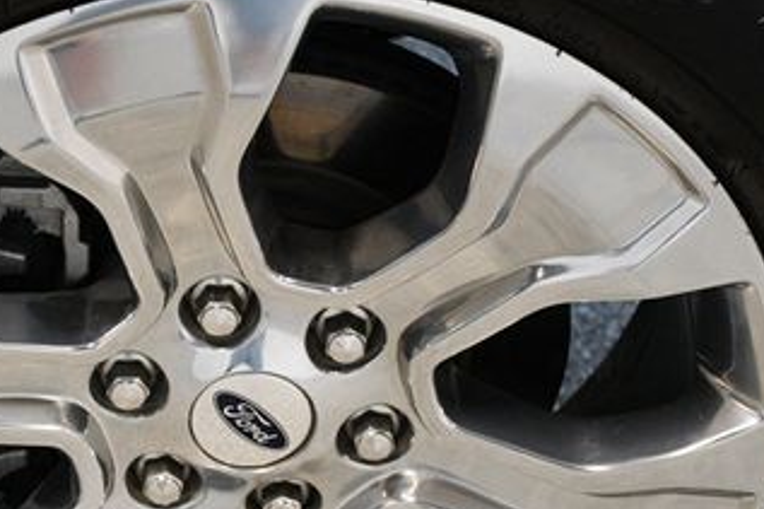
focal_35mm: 115
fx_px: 2439
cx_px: 214
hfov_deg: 17.7
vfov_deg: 11.9
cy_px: 374
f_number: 4.2
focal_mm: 38
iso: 2800
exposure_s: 1/125
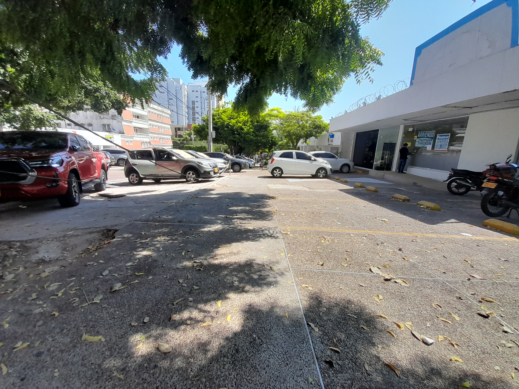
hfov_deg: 106.2
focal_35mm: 13
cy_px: 194
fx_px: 195
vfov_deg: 89.9
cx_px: 260
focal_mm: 1.13
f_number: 2.2
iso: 40
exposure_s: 1/770
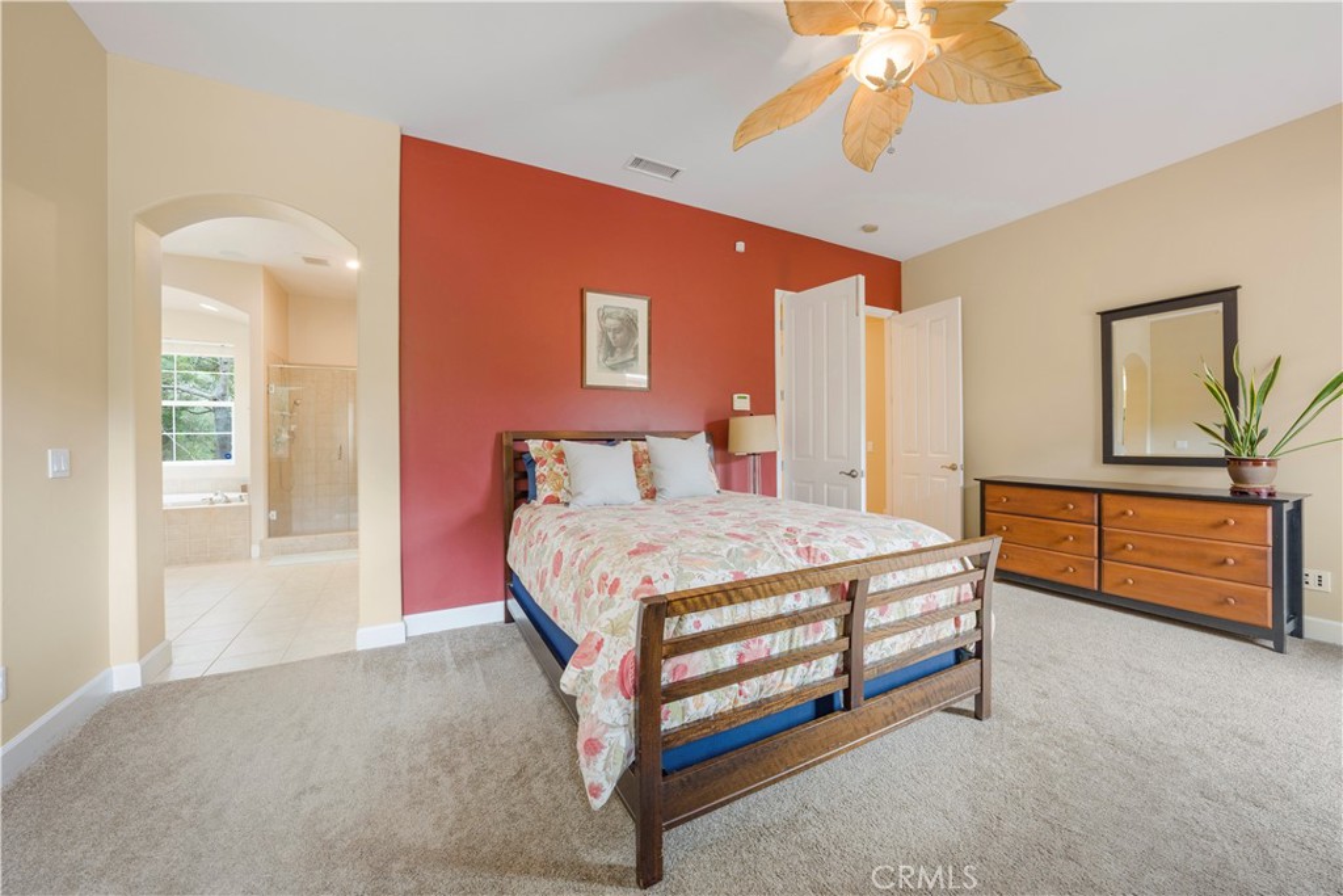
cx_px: 672
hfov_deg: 108.3
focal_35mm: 13
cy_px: 448
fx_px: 485
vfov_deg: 85.4
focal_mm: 13
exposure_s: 1/3
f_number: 7.1
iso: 640
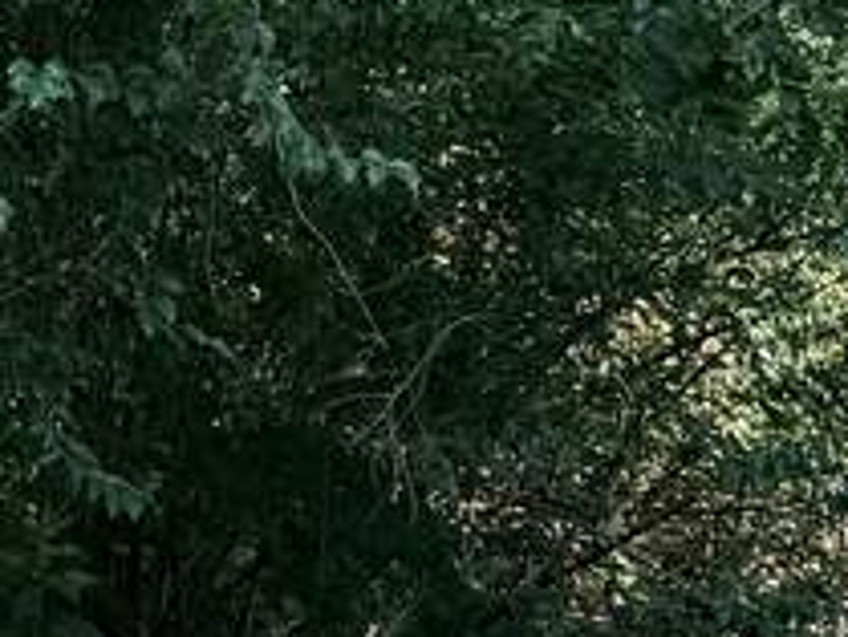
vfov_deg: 9.6
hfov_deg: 11.0
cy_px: -548
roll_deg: +0.4
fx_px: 3603
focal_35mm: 147
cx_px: -1298
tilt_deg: +2.7
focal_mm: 6.76
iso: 80
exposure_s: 1/967
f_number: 1.78
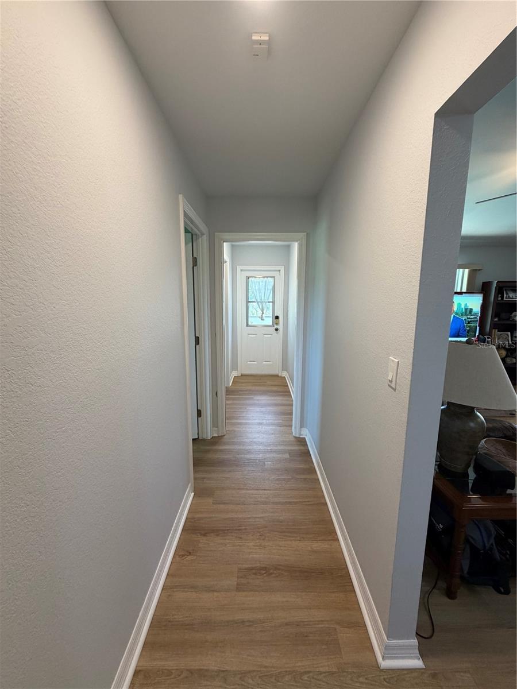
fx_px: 279
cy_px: 344
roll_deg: -0.5
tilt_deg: -8.4
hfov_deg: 85.7
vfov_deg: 102.1
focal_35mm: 14
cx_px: 258
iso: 200
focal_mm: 2.22
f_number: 2.2
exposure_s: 1/60
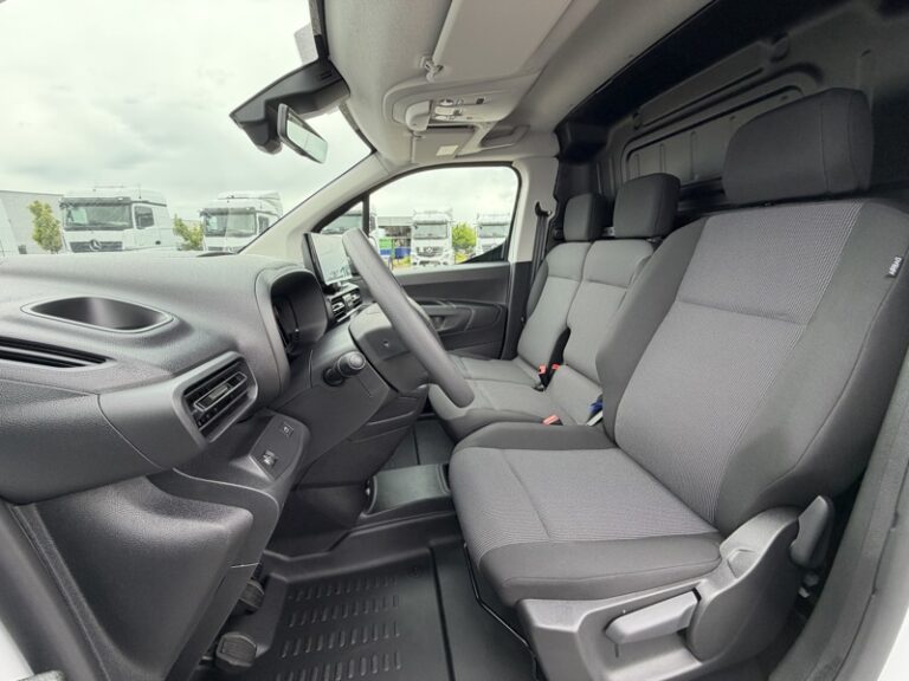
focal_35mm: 14
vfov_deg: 85.7
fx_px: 368
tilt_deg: -14.6
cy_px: 340
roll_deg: +0.0
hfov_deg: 102.1
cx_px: 454
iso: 80
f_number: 2.2
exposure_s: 1/121
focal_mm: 2.22
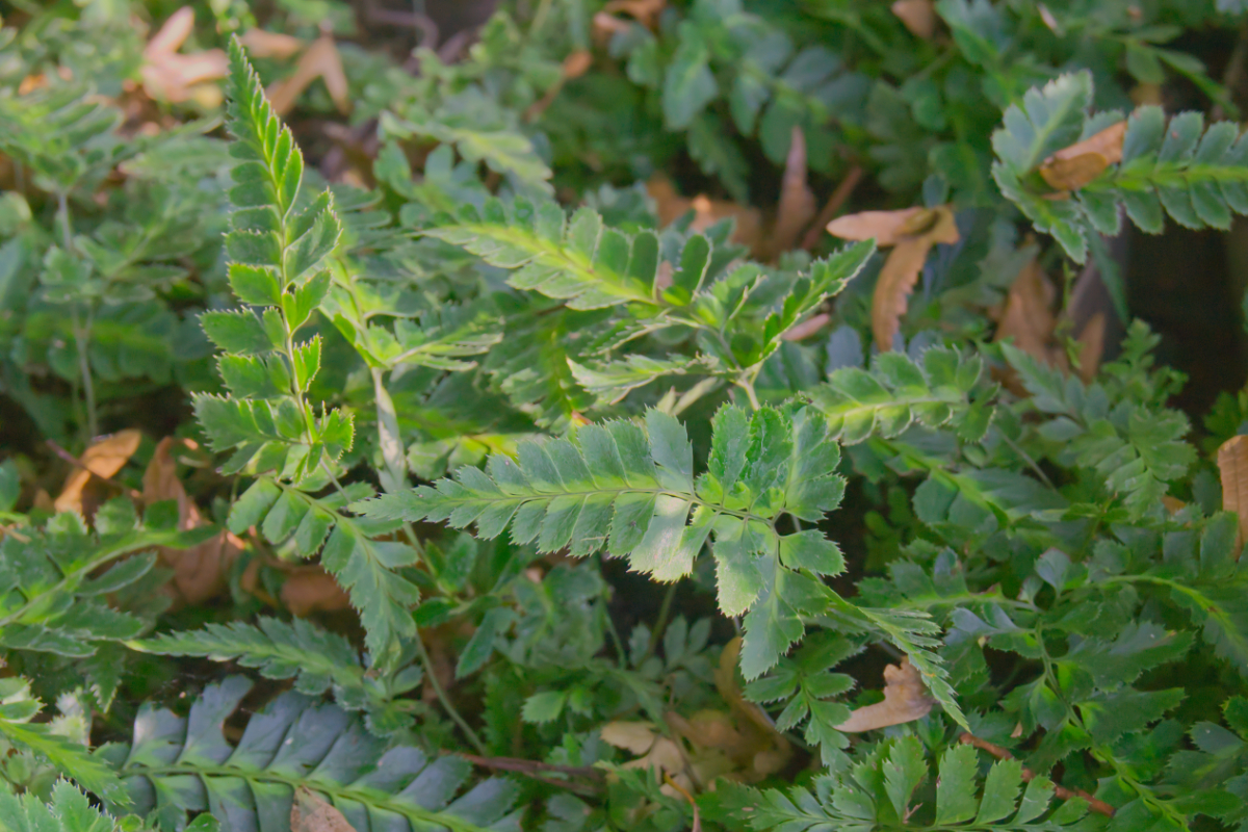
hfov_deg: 24.6
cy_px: 416
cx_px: 624
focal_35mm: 82
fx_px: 2860
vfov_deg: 16.6
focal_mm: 55
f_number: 10
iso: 3200
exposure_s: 1/80
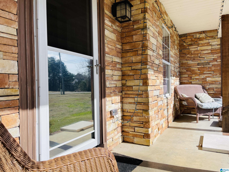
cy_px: 86
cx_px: 114
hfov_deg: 67.3
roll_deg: +1.5
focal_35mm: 26
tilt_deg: -1.8
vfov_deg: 53.1
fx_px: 172
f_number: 1.6
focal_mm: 5.1
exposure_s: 1/3922
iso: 32
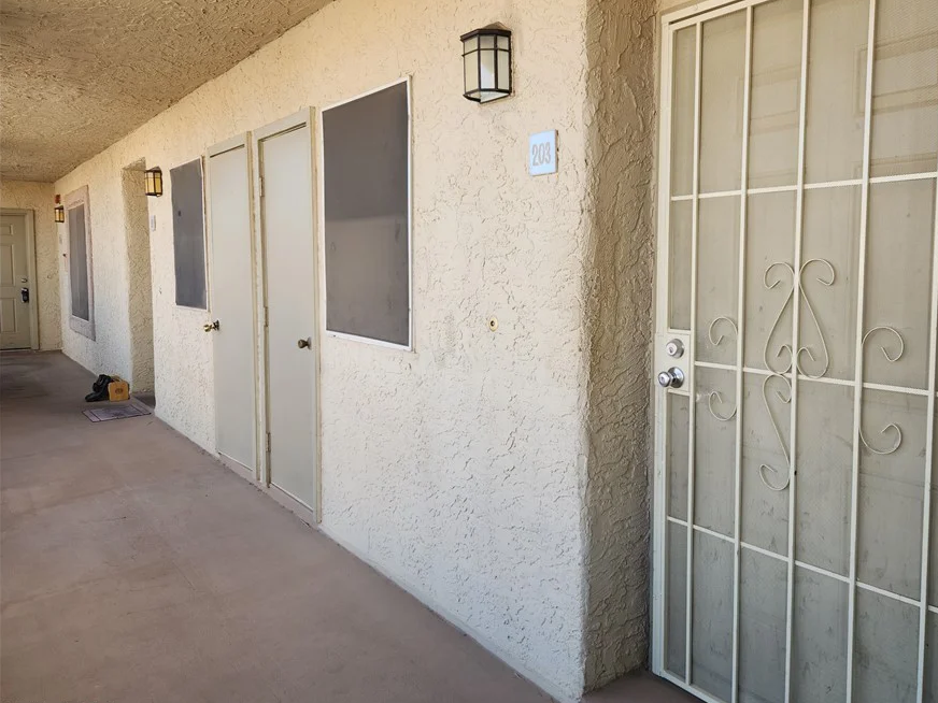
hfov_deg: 64.9
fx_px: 732
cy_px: 318
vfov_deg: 51.3
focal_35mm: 27
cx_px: 550
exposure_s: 1/180
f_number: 1.8
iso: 20
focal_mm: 5.4
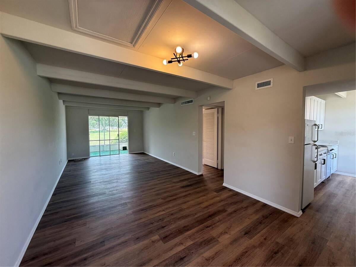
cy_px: 134
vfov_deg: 85.7
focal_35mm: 14
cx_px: 178
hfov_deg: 102.1
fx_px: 144
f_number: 2.2
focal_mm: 2.22
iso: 125
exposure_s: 1/120
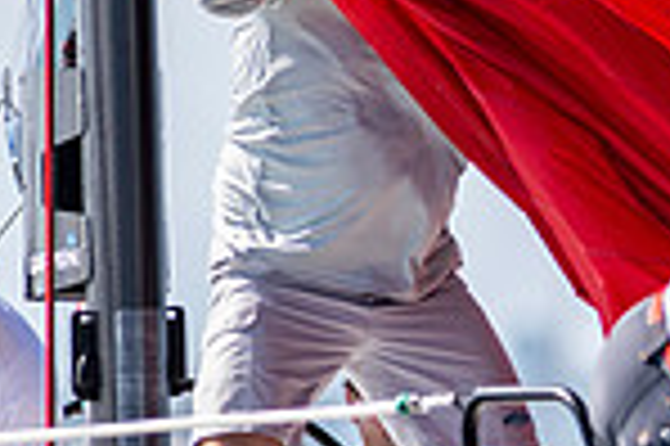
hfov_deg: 1.2
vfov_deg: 0.8
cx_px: 1282
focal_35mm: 1751
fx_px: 32552
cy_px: 804
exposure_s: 1/1000
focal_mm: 300
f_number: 5
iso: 200
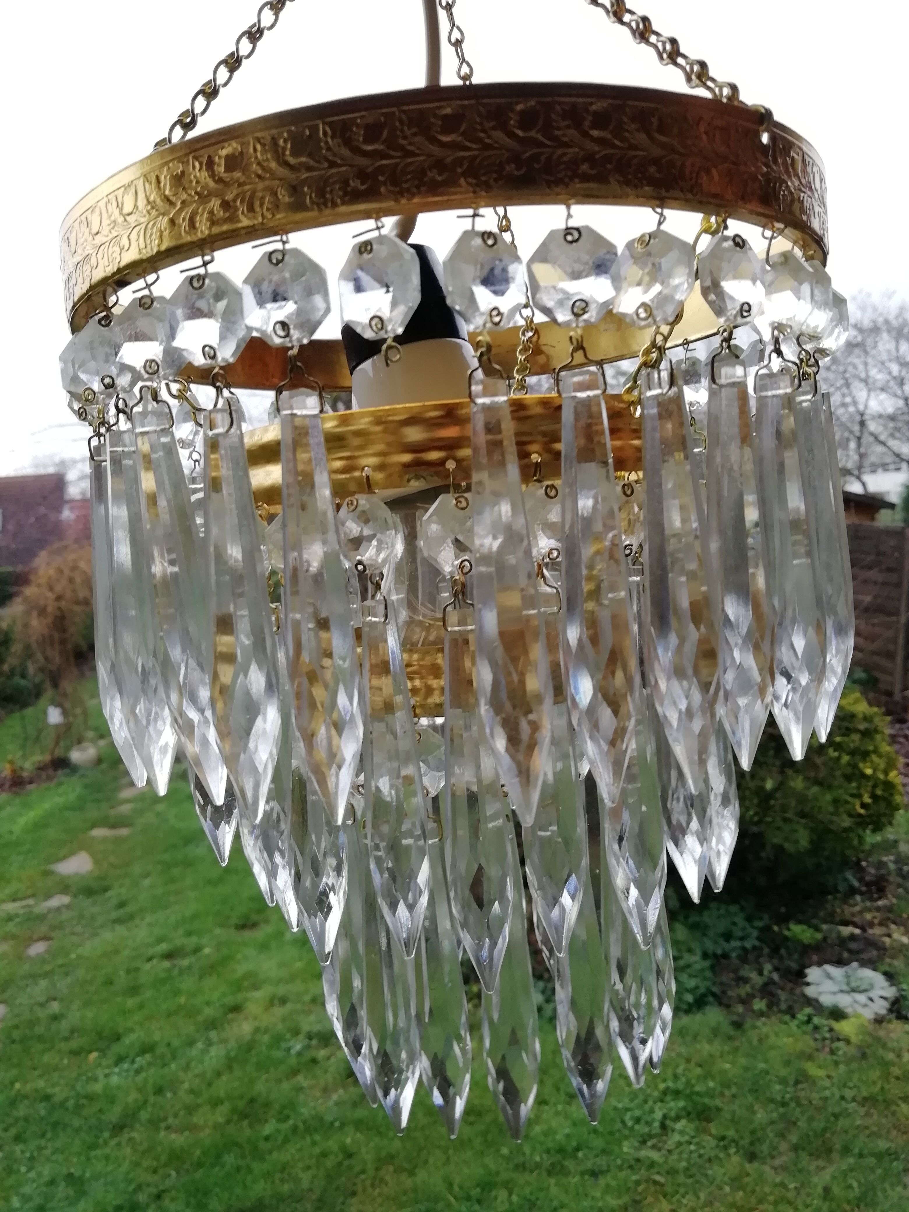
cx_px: 454
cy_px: 606
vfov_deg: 67.3
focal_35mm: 26
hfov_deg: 53.1
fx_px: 910
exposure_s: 1/104
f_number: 2.2
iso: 50
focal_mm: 3.21
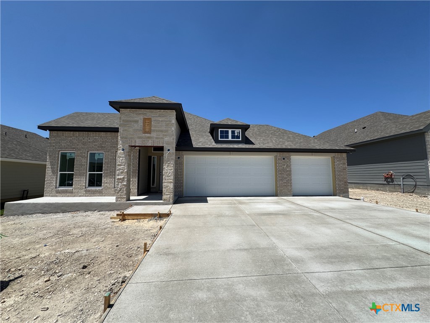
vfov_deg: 85.7
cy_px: 162
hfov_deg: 102.1
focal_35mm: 14
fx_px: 174
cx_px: 215
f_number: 2.2
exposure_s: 1/2273
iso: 50
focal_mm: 2.22
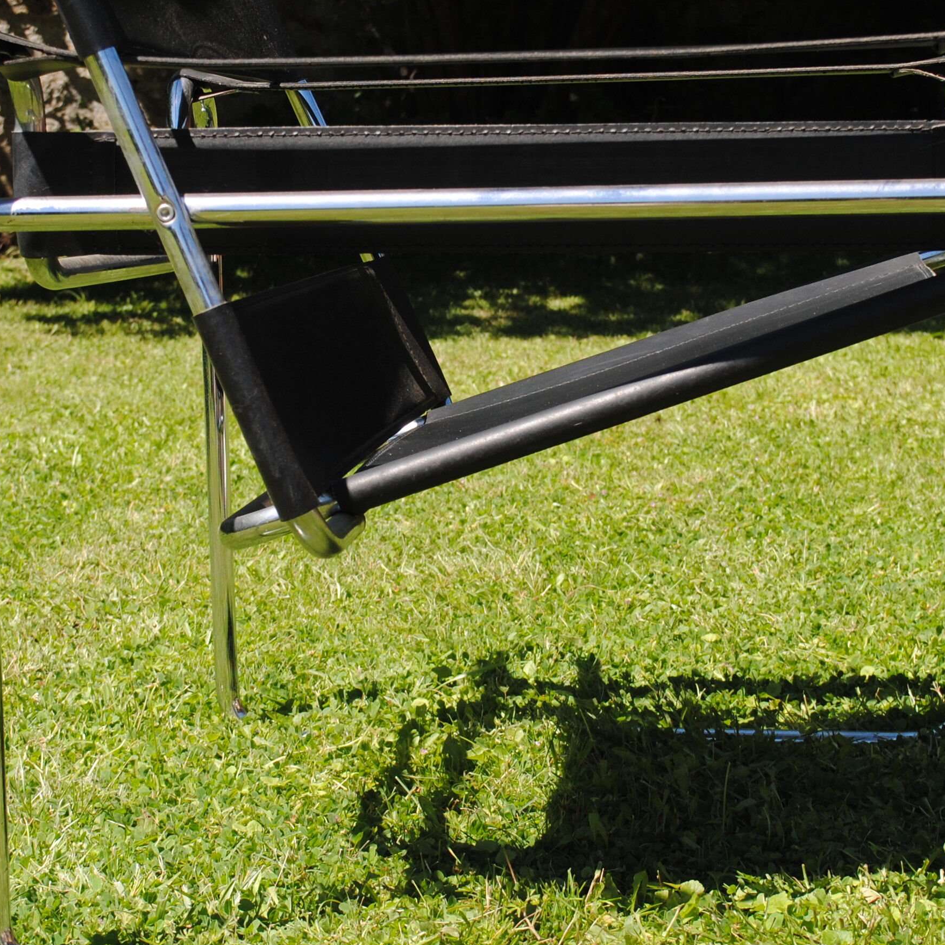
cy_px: 410
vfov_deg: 19.3
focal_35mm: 90
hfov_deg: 19.3
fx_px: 2780
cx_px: 432
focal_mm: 32
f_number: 7.1
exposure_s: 1/200
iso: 100
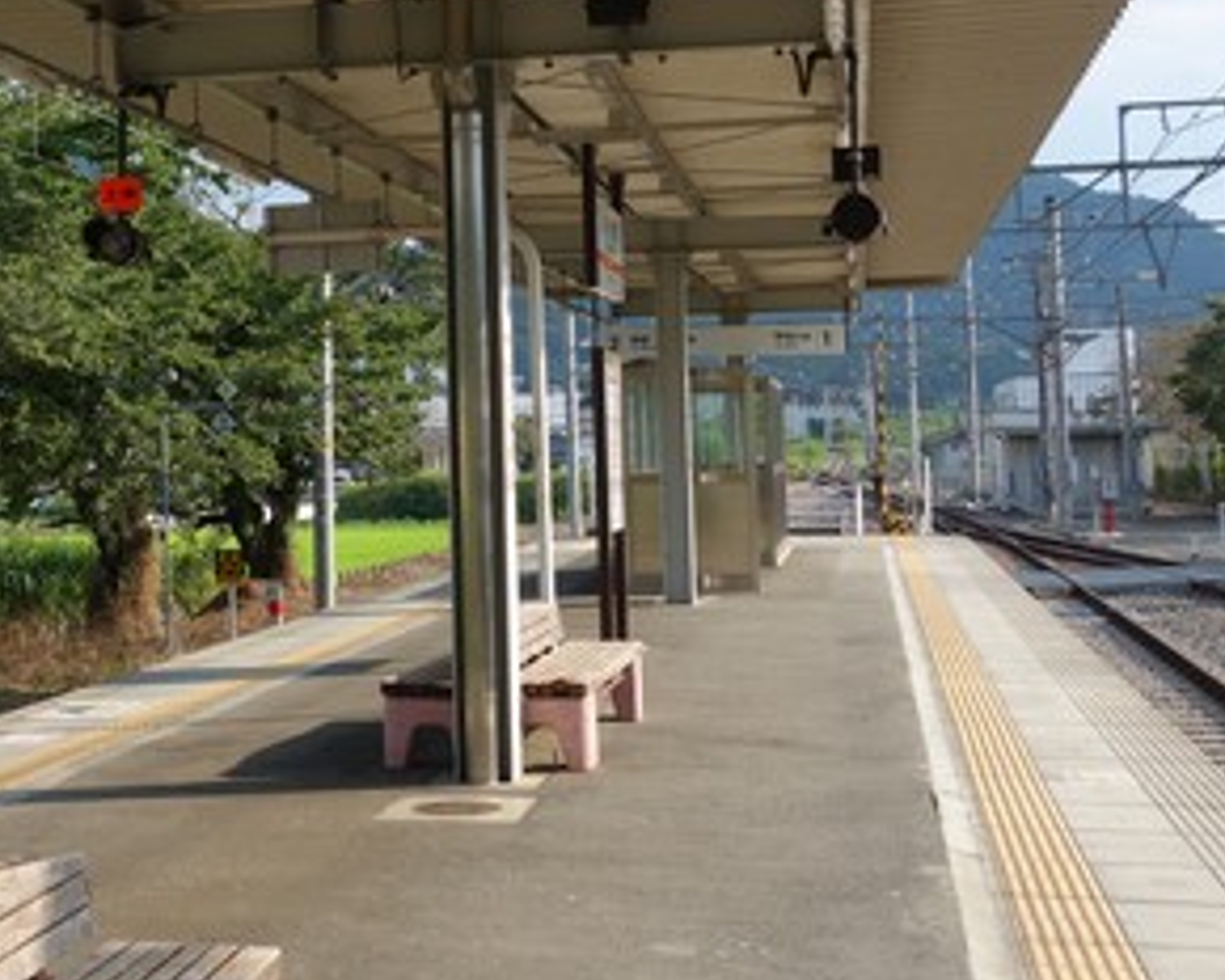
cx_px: 304
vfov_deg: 25.9
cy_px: 239
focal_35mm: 58
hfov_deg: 31.9
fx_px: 2103
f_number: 5.6
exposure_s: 1/200
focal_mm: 10.4
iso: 125
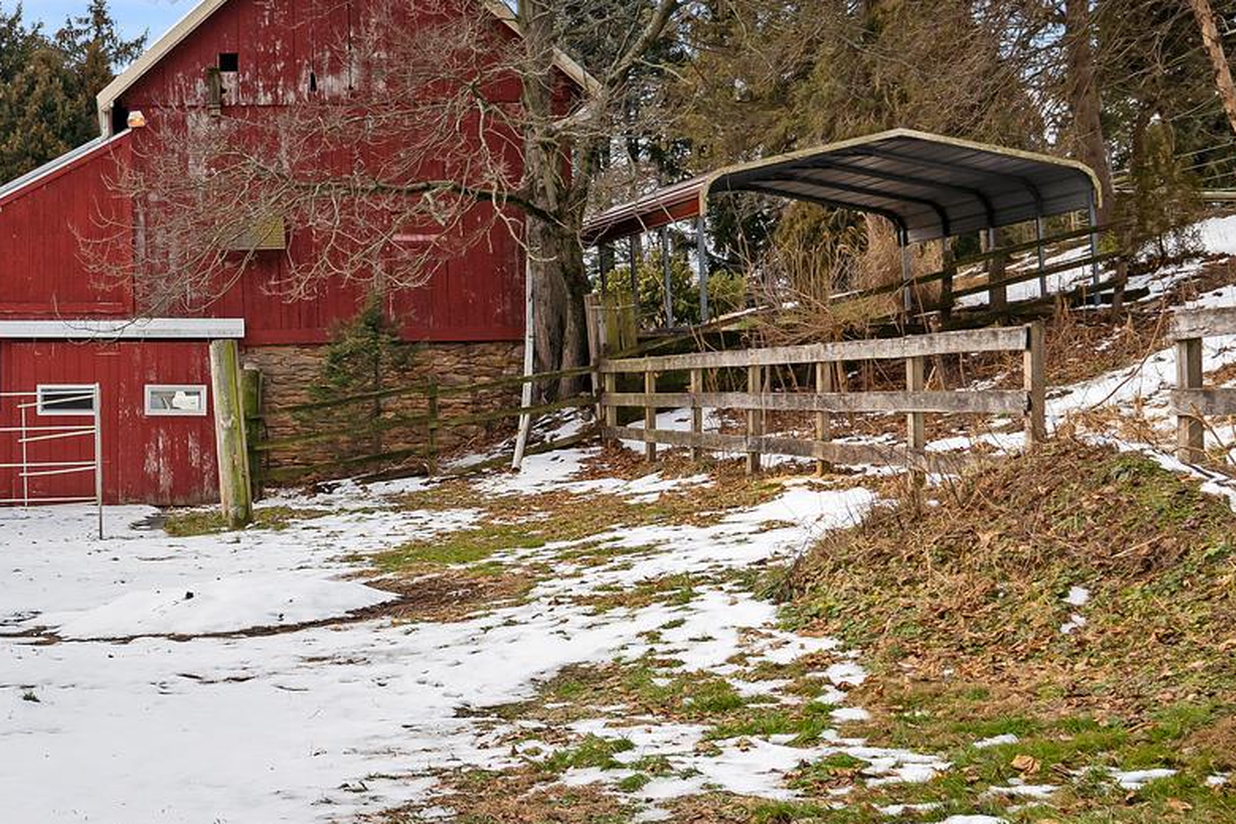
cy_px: 395
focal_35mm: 63
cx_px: 214
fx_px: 2163
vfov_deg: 21.6
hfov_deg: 30.9
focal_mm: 24
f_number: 7.1
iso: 250
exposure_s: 1/640
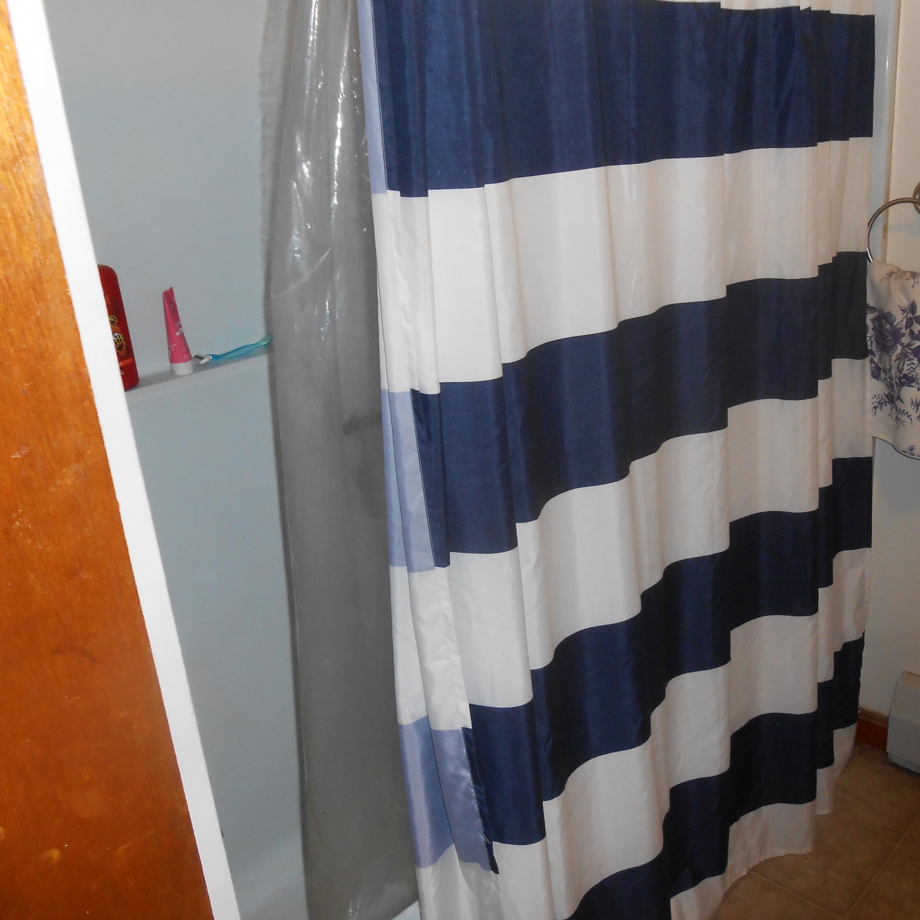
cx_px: 584
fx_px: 962
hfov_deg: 50.5
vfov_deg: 51.1
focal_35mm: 32
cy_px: 447
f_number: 3.5
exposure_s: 1/25
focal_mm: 4.6
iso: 200
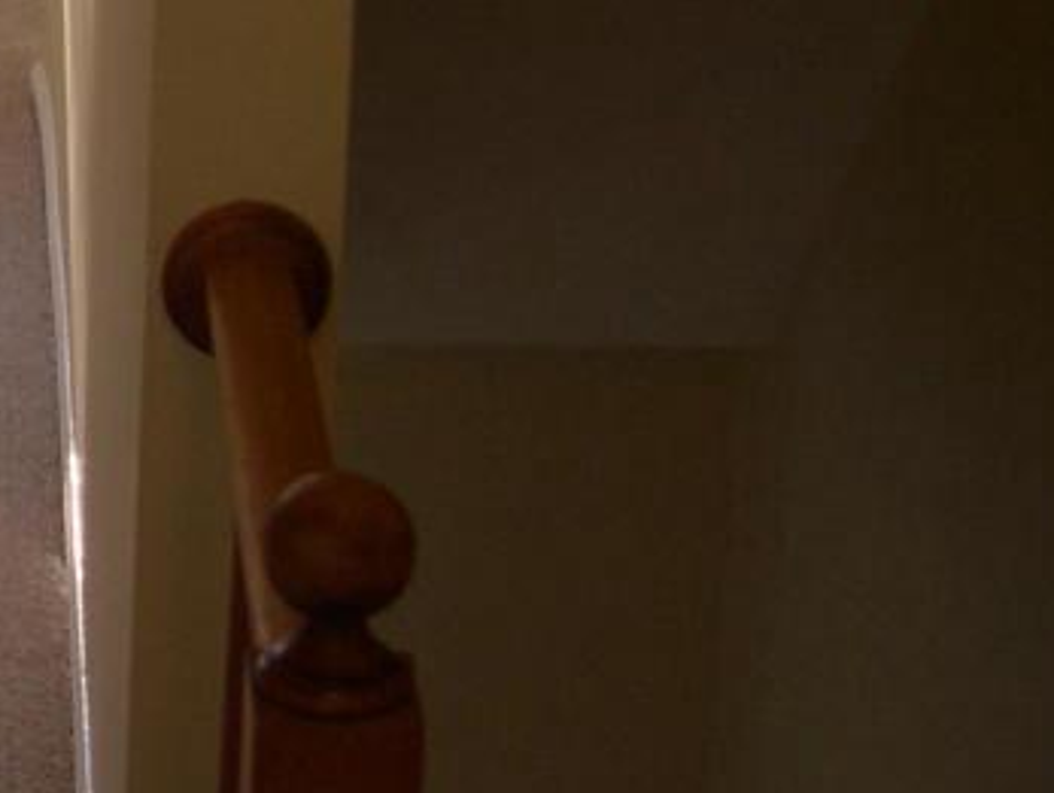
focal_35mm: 112
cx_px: -465
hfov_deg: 16.2
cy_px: -295
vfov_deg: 12.7
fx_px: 3414
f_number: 2.8
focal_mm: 8
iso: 100
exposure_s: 1/50.7
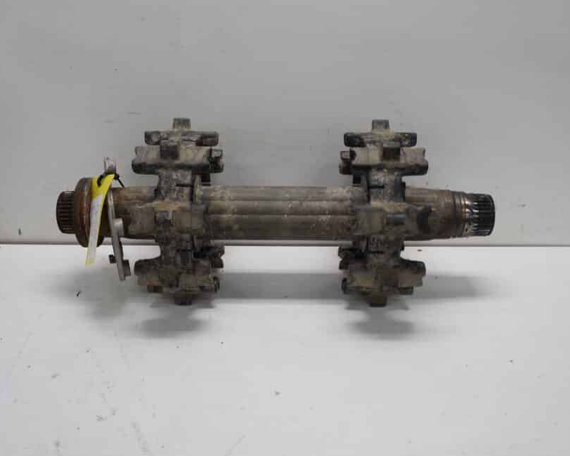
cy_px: 239
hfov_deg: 55.6
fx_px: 540
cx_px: 293
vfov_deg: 45.8
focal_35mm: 32
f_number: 4.5
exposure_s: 1/60
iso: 160
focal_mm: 18
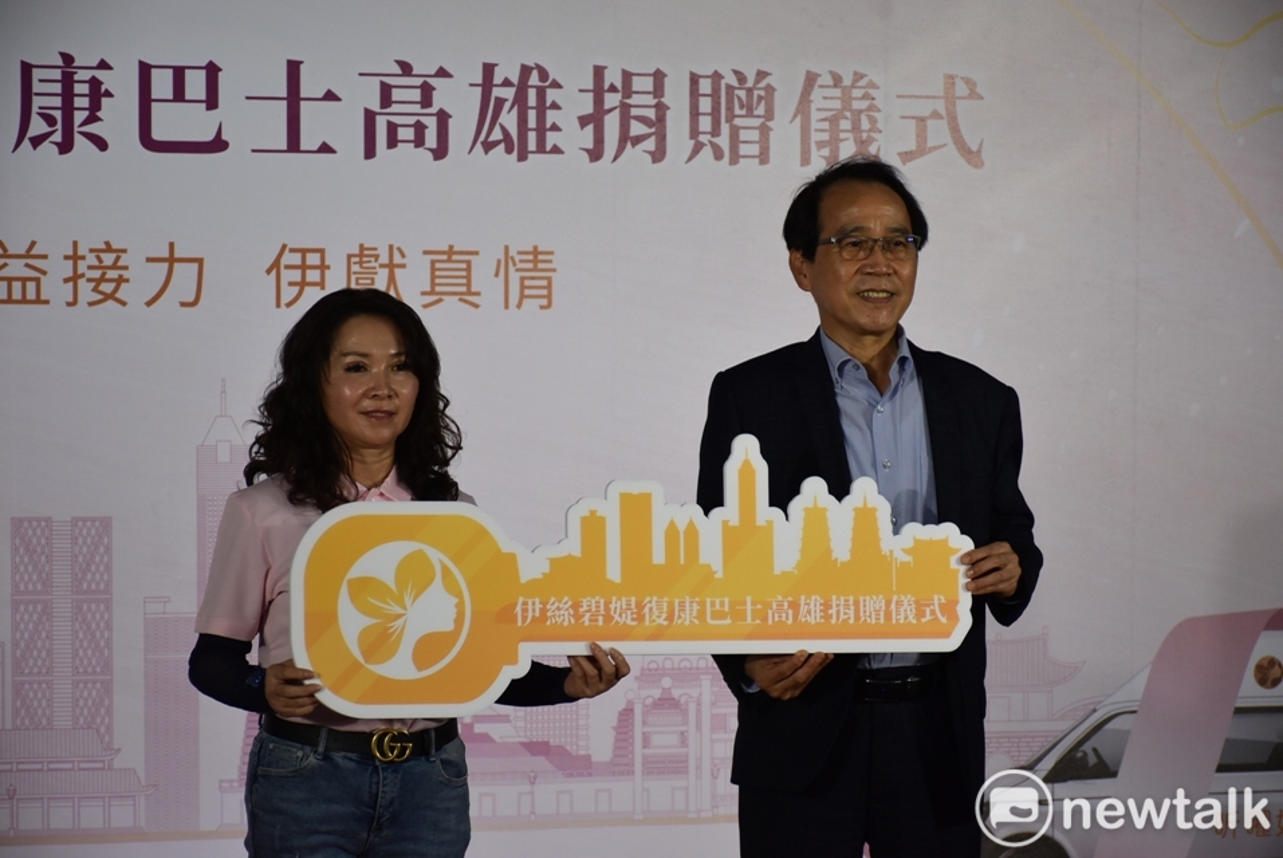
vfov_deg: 11.4
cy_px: 429
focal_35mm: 120
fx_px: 4280
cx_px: 642
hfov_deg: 17.0
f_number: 5.3
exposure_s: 1/250
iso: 640
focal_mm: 80
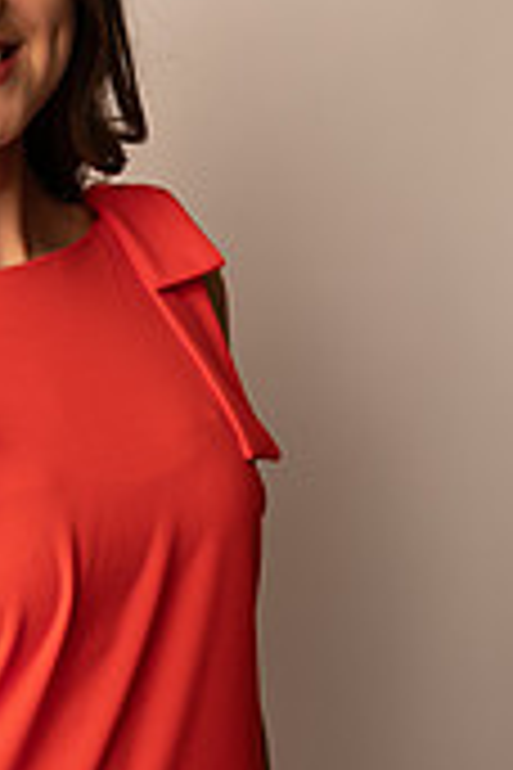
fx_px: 1347
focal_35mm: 63
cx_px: 54
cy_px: 347
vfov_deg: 31.9
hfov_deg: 21.1
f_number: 3.2
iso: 100
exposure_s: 1/160
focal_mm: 24
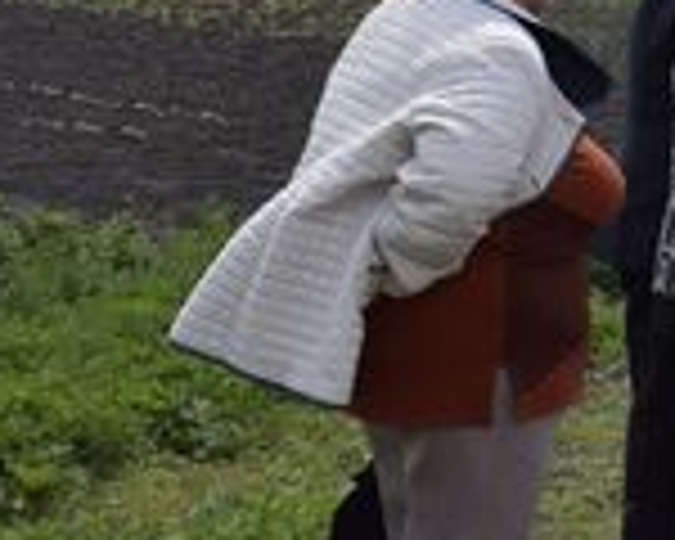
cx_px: 1665
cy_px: -16
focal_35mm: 148
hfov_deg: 10.9
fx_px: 2964
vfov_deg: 10.3
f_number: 9
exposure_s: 1/200
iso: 100
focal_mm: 21
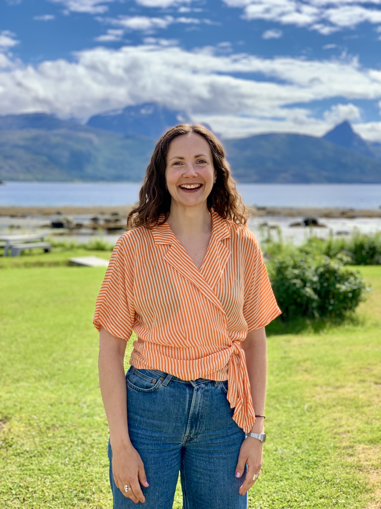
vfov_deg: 36.8
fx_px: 763
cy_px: 254
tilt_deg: -4.3
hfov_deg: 28.0
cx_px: 190
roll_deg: -0.4
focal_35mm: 52
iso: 16
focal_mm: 6
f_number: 2.4
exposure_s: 1/1115
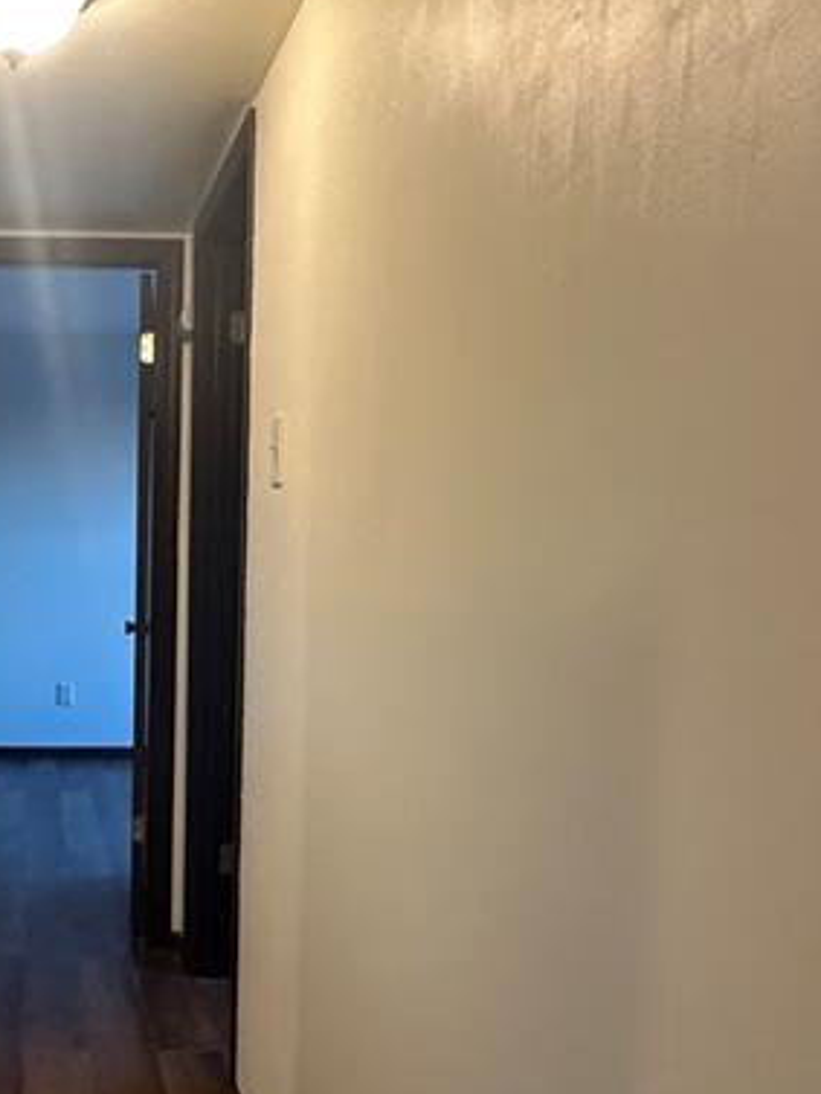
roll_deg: -0.6
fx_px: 1201
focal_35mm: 38
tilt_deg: -5.1
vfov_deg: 48.7
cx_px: 55
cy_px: 659
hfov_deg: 35.2
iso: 200
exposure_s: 1/60
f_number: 2.2
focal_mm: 2.22
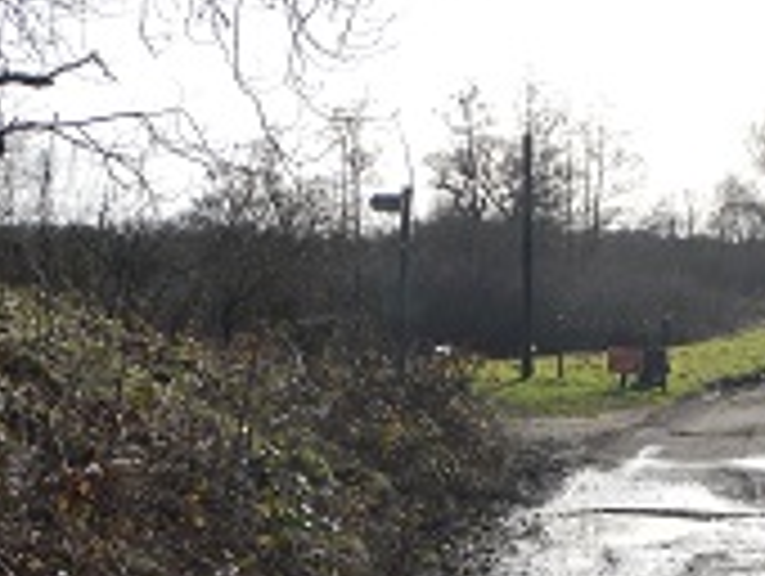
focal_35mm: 87
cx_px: 292
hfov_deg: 22.4
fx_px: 1925
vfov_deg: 17.0
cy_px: 387
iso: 800
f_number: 8.4
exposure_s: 1/1500
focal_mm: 6.6
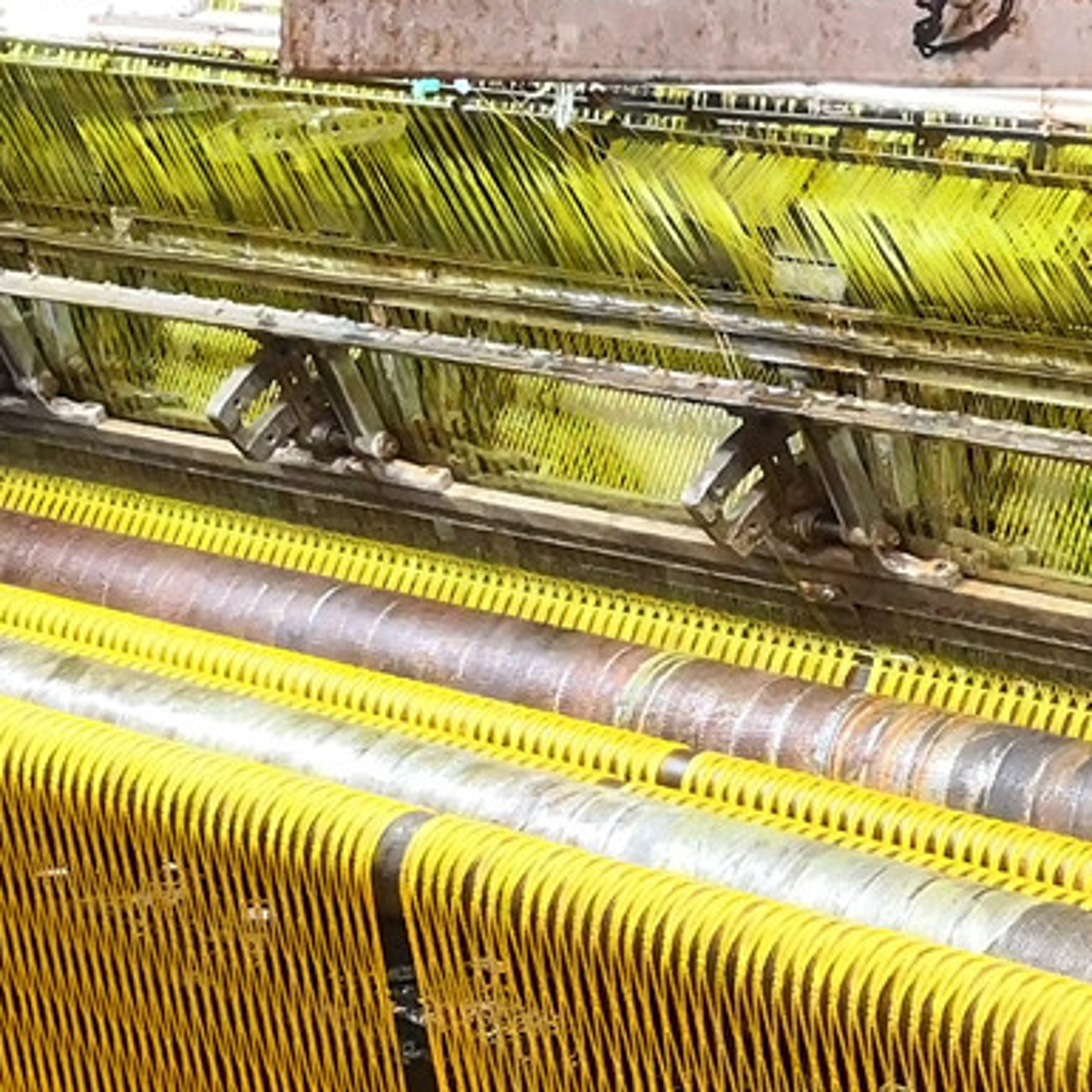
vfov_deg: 14.0
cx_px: 715
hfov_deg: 14.0
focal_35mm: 124
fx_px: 4426
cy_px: 142
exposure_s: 1/50
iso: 400
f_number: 1.6
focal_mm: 3.95
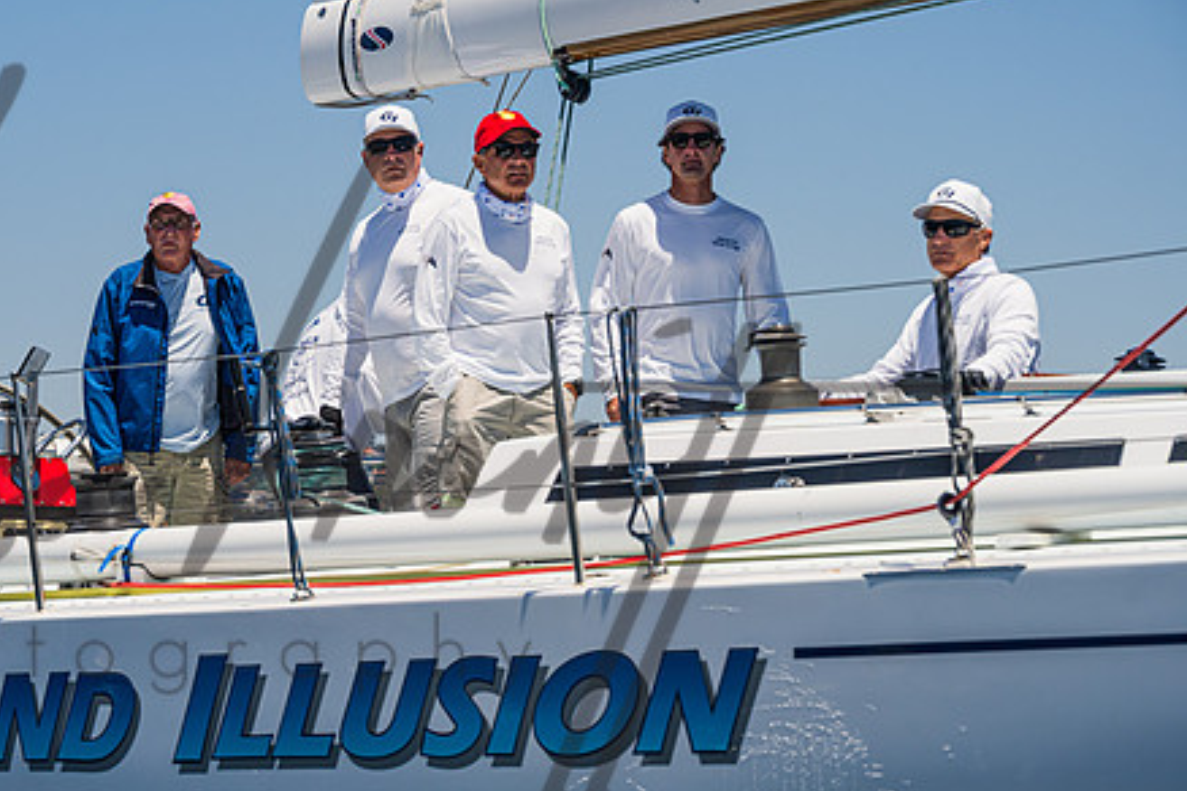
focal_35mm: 139
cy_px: 451
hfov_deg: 14.7
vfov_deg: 9.9
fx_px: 4583
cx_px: 412
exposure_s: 1/2500
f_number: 8
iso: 400
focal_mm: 105
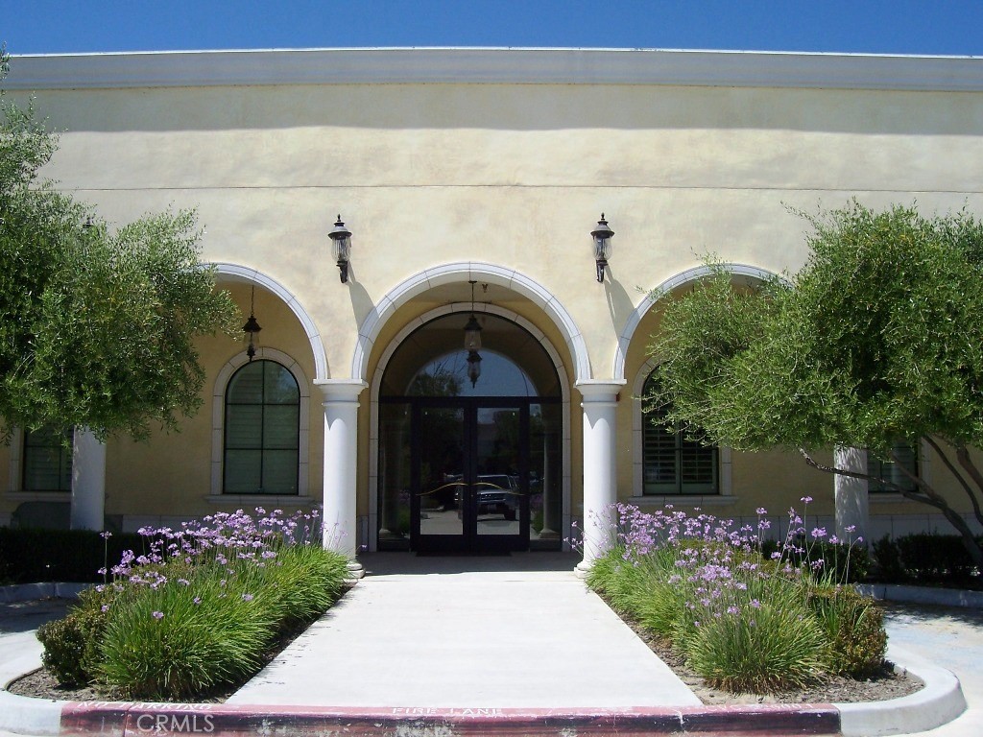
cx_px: 492
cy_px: 368
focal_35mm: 34
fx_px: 966
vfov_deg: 41.8
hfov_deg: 54.0
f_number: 5.6
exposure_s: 1/750
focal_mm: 5.6
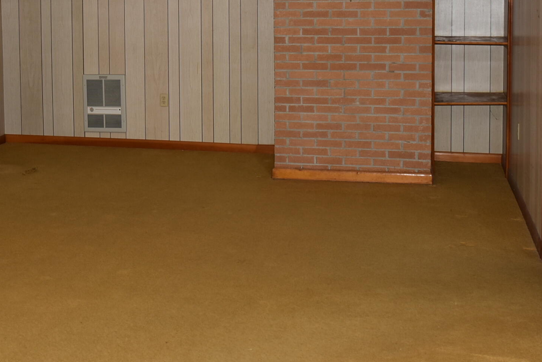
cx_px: 157
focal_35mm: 62
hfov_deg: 32.0
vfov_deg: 21.4
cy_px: 38
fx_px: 933
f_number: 3.5
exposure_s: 1/60
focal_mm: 20
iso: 250
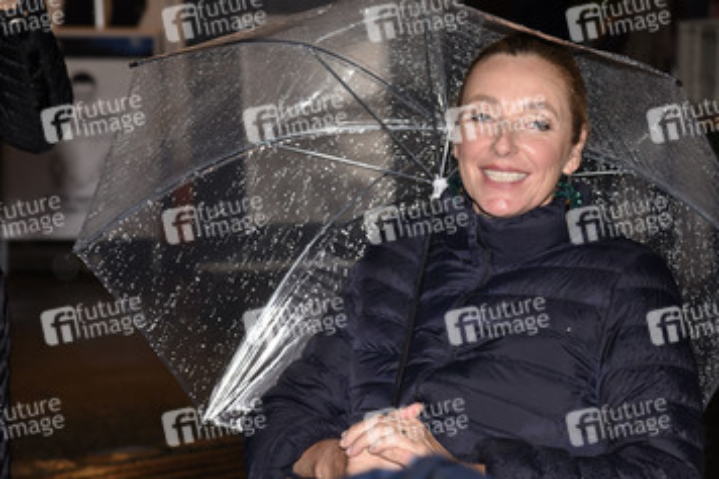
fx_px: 3034
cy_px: 271
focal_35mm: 152
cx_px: 443
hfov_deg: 13.5
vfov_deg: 9.0
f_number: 6.3
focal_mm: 120
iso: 1000
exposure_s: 1/60
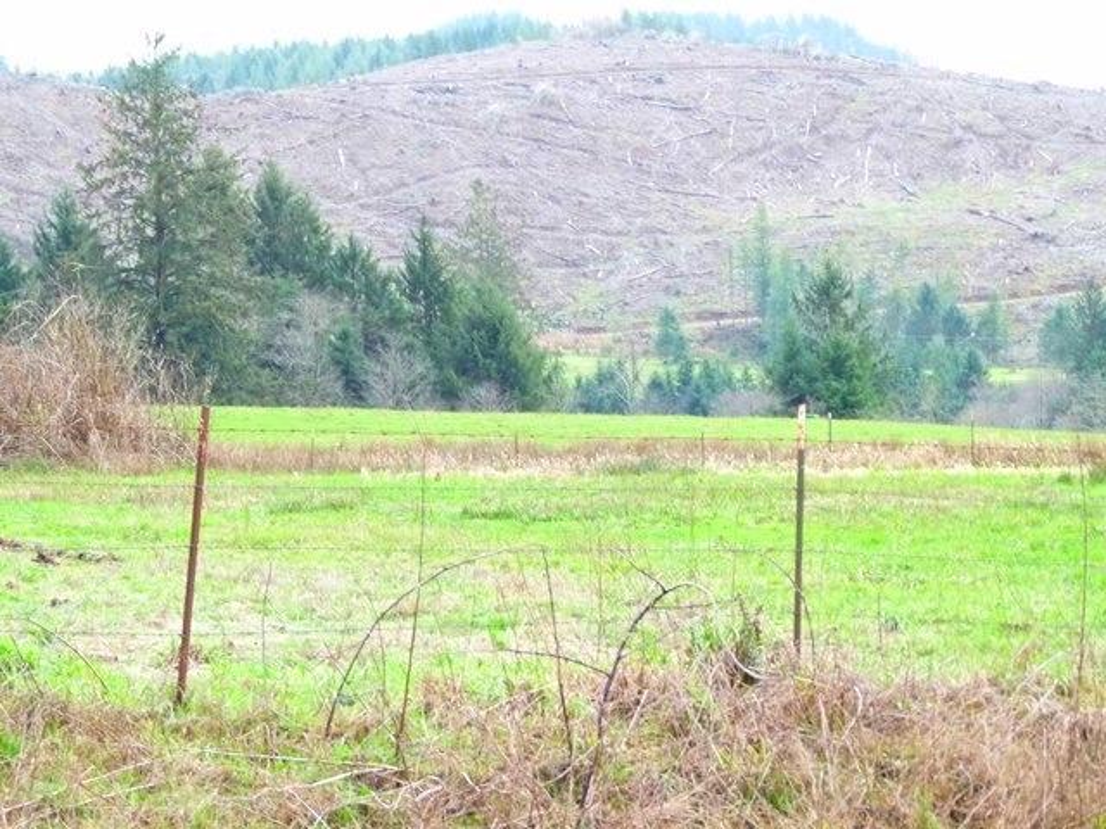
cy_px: 414
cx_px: 553
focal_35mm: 126
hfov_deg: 15.6
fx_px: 4026
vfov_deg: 11.8
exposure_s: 1/80
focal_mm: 22.6
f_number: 3.6
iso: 320
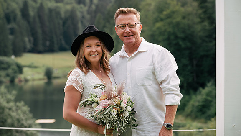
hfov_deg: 15.1
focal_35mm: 142
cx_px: 120
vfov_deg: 8.6
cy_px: 60
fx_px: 908
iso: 500
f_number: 7.1
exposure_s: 1/250
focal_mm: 135
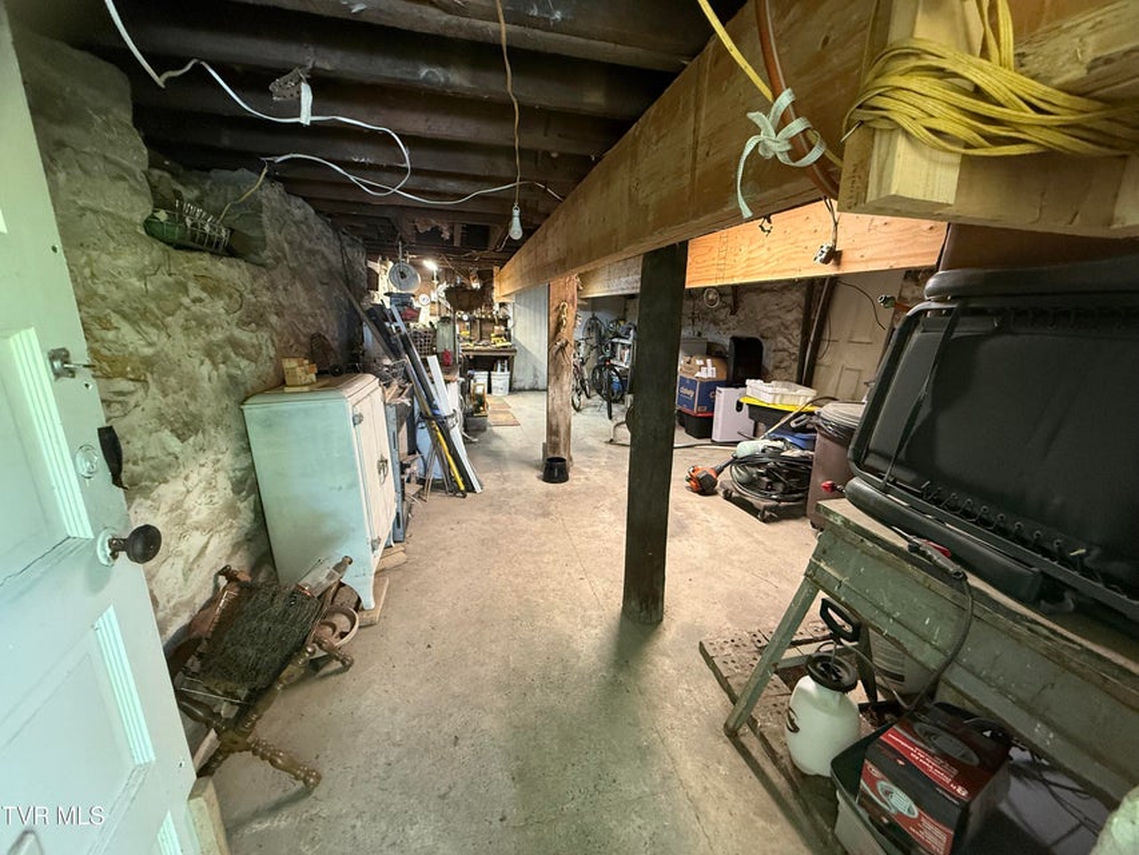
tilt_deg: -13.4
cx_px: 570
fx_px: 461
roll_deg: -2.0
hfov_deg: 102.1
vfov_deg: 85.7
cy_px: 428
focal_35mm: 14
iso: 400
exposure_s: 1/60
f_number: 2.2
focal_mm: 2.22
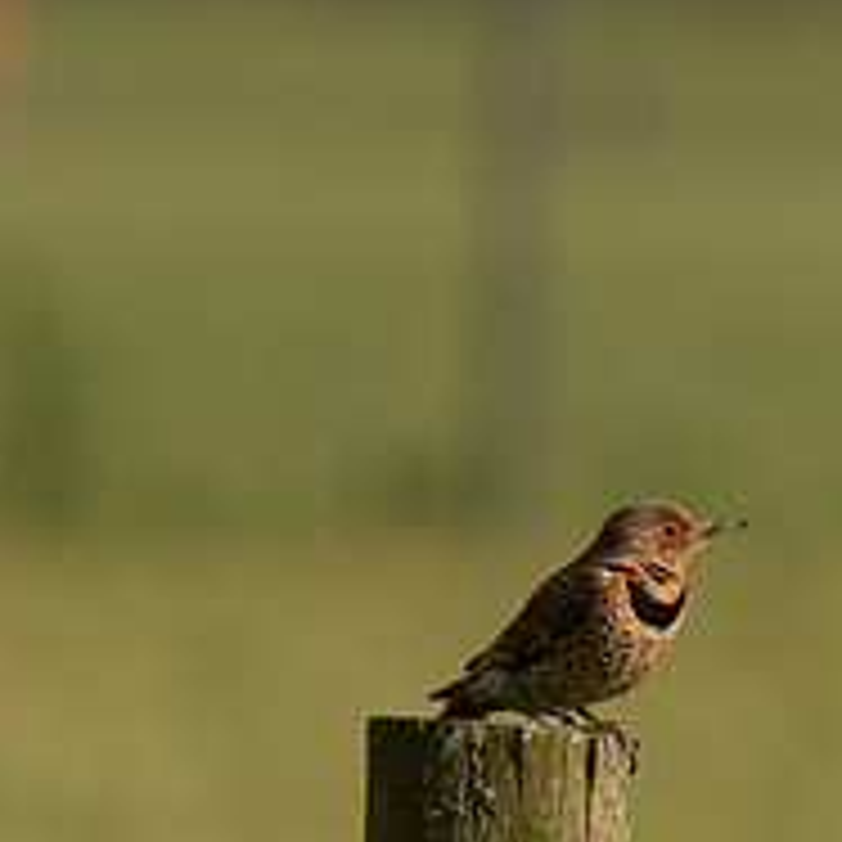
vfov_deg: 0.7
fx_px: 65359
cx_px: 540
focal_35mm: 2375
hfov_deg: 0.7
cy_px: 642
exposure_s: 1/1000
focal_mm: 600
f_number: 8
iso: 320
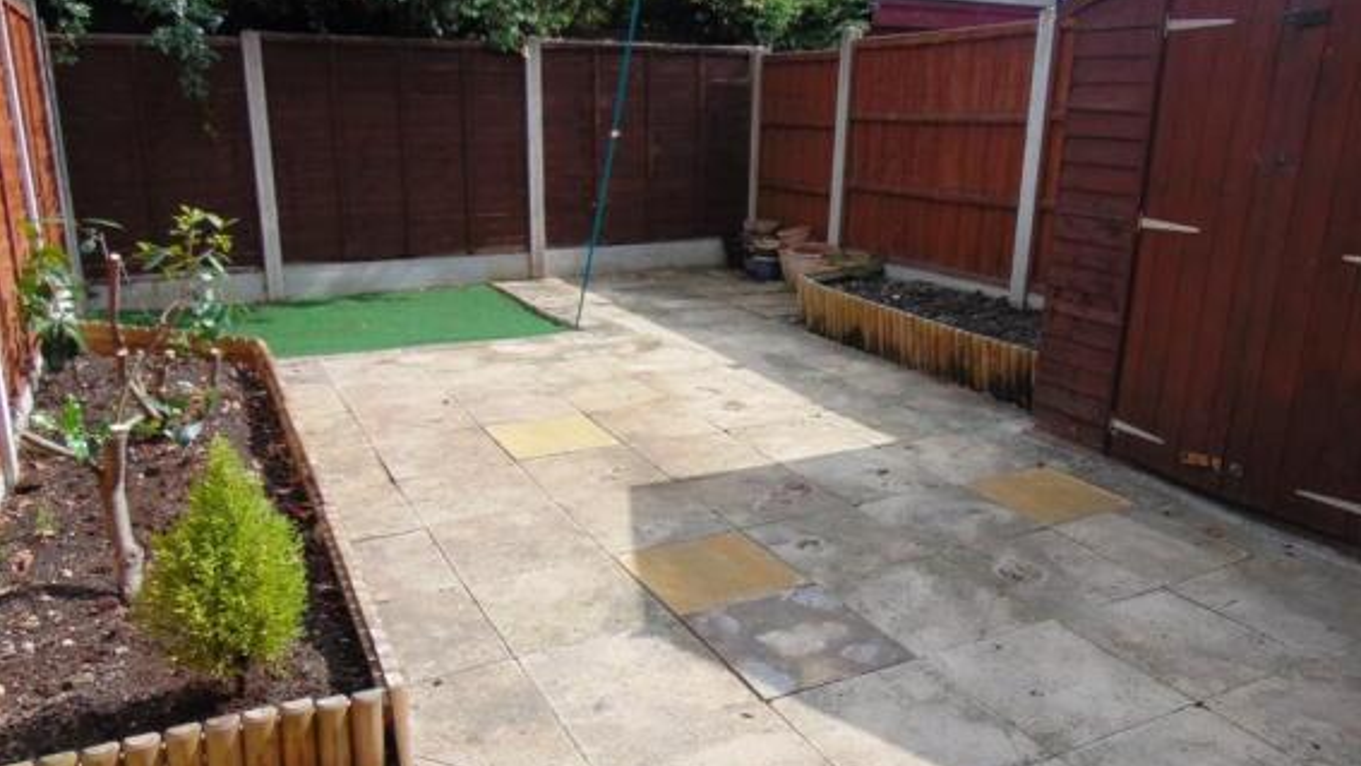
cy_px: 395
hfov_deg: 67.9
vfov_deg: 41.5
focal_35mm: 28
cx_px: 697
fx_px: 1011
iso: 80
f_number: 3
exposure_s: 1/1000
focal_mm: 4.5
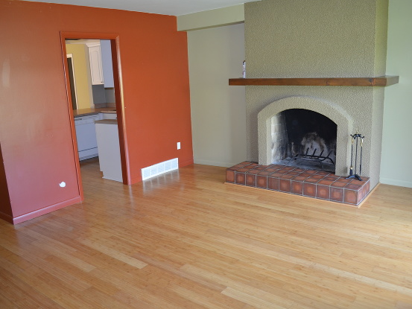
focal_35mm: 30
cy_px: 153
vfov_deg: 46.8
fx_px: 357
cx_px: 203
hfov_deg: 60.0
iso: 720
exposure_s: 1/60
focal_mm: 18
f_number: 3.5
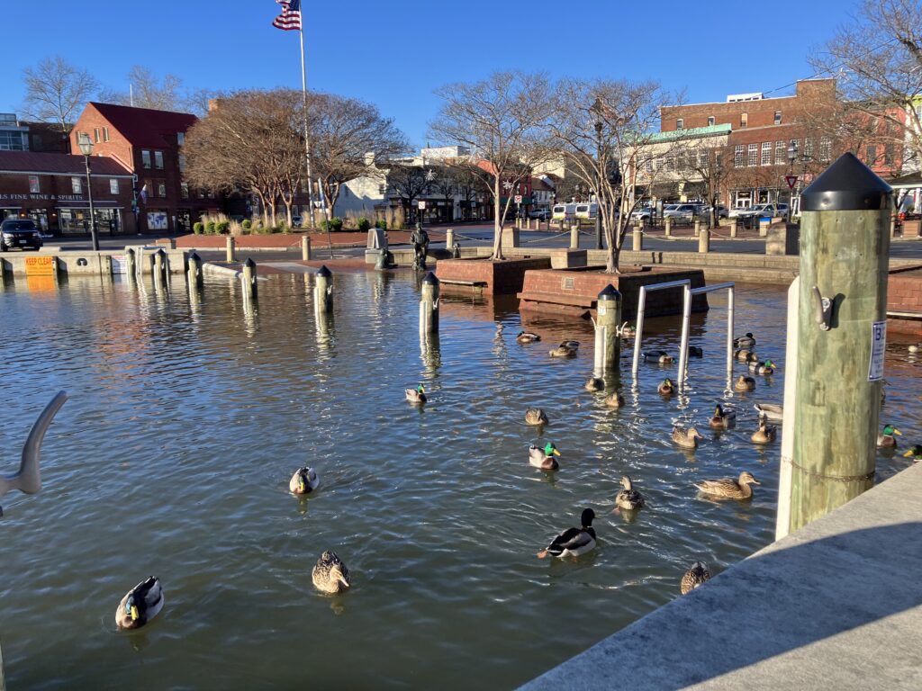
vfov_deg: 49.7
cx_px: 461
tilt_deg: -8.5
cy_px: 346
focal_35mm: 28
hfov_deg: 63.4
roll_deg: +0.6
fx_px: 746
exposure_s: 1/796
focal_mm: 3.99
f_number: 1.8
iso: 32
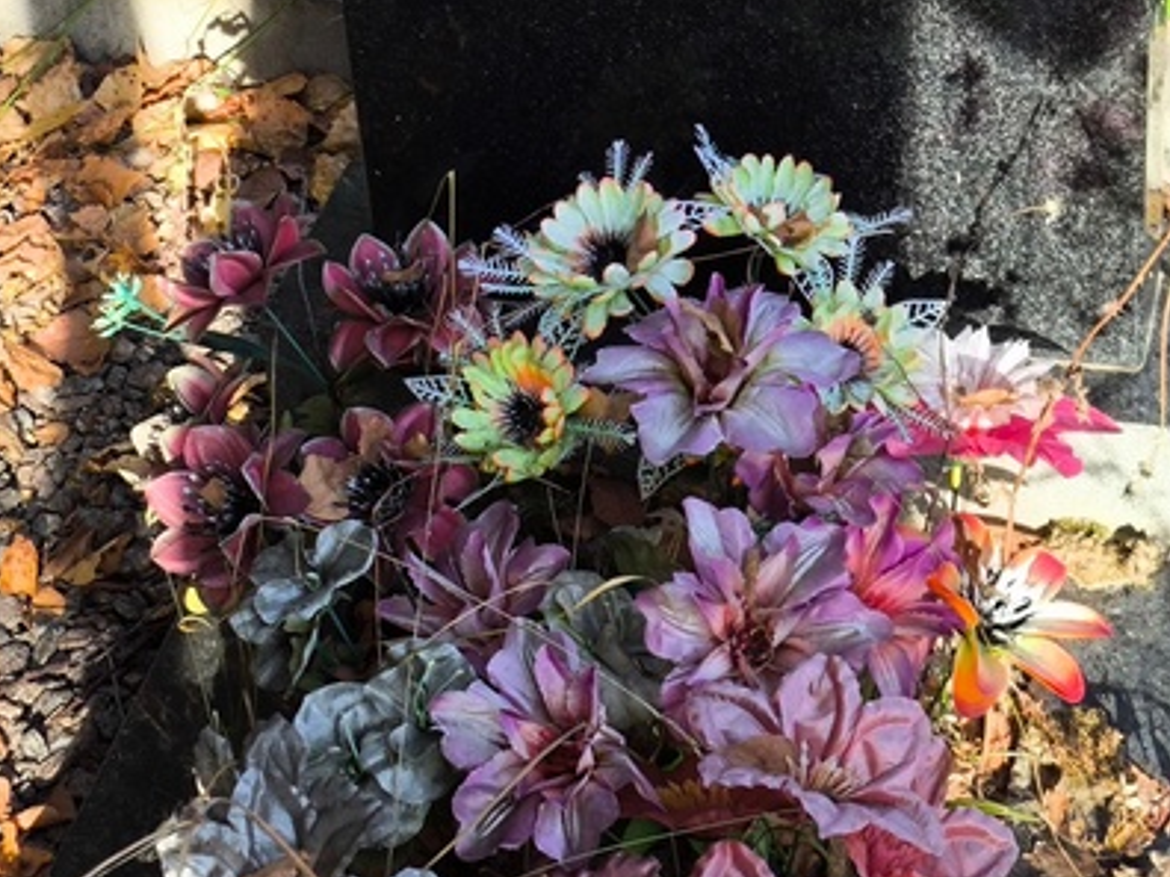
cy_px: 6
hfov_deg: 19.4
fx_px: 3414
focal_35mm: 101
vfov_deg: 14.4
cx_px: 622
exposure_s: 1/360
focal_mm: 4.71
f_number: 1.7
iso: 50
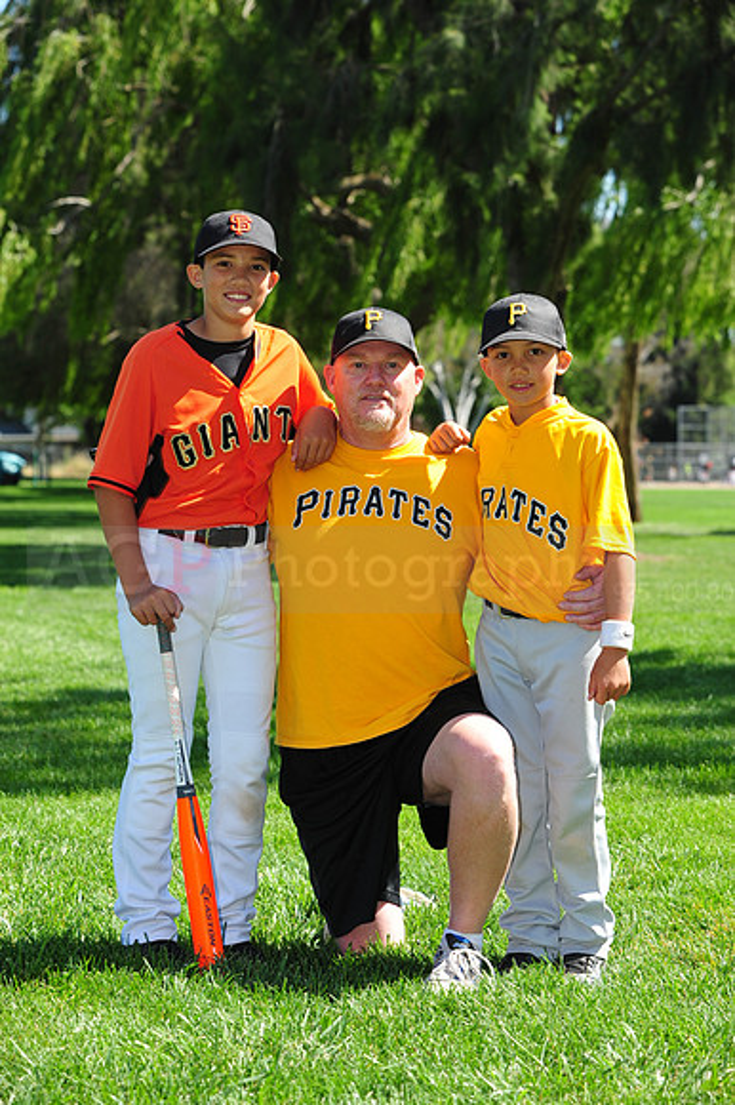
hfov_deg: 14.8
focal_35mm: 92
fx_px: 2821
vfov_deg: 22.2
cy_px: 552
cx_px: 368
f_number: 6.3
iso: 200
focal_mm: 92
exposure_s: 1/400
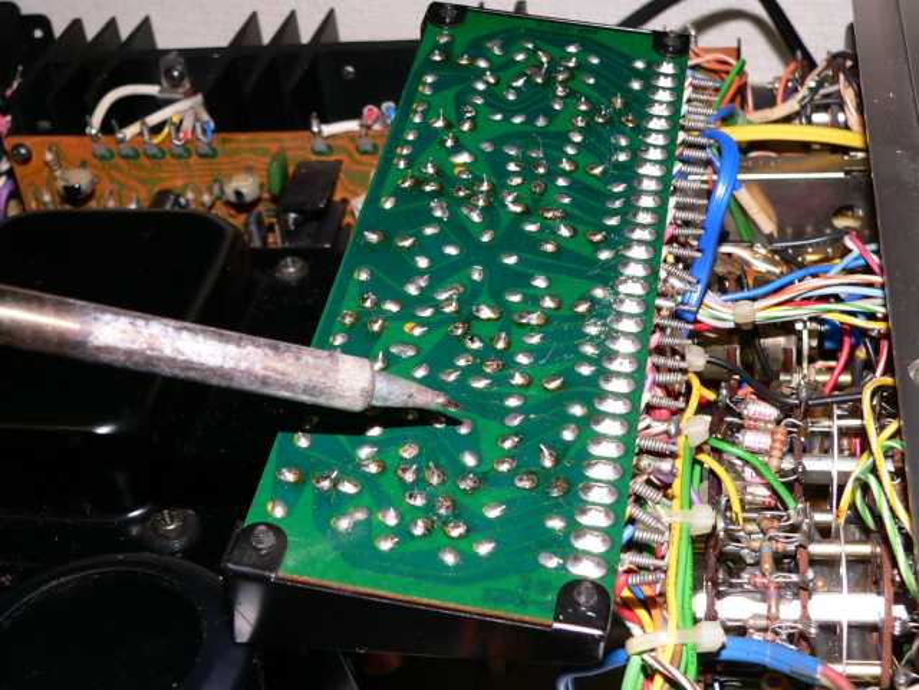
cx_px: 460
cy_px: 345
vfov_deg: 26.6
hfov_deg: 34.9
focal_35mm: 55
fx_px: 1460
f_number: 4
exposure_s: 1/60
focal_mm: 9.1
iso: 100
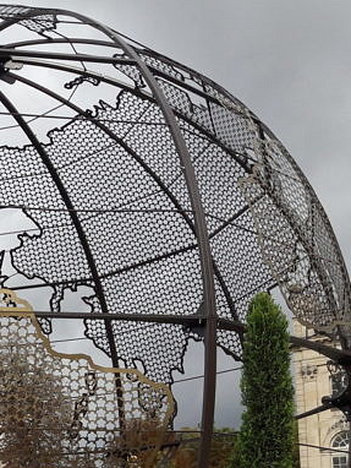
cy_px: 461
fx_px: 1013
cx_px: -60
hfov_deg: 18.7
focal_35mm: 75
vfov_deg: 24.8
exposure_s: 1/1372
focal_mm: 3.7
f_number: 1.9
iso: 40
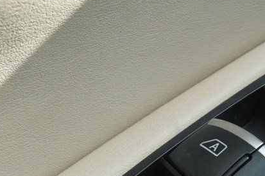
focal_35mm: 134
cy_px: 158
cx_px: 250
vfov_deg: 10.2
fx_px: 985
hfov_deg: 15.1
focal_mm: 36
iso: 1250
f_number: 9
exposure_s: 1/250
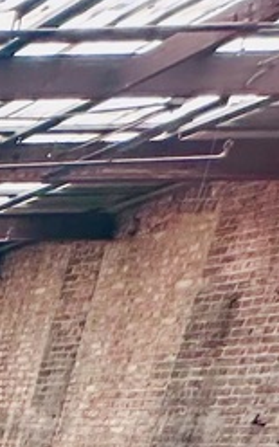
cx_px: -752
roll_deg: +0.4
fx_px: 1046
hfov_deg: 8.9
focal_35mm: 86
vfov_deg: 17.7
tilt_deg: -21.8
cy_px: 872
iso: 40
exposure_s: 1/207
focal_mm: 2.22
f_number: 2.2
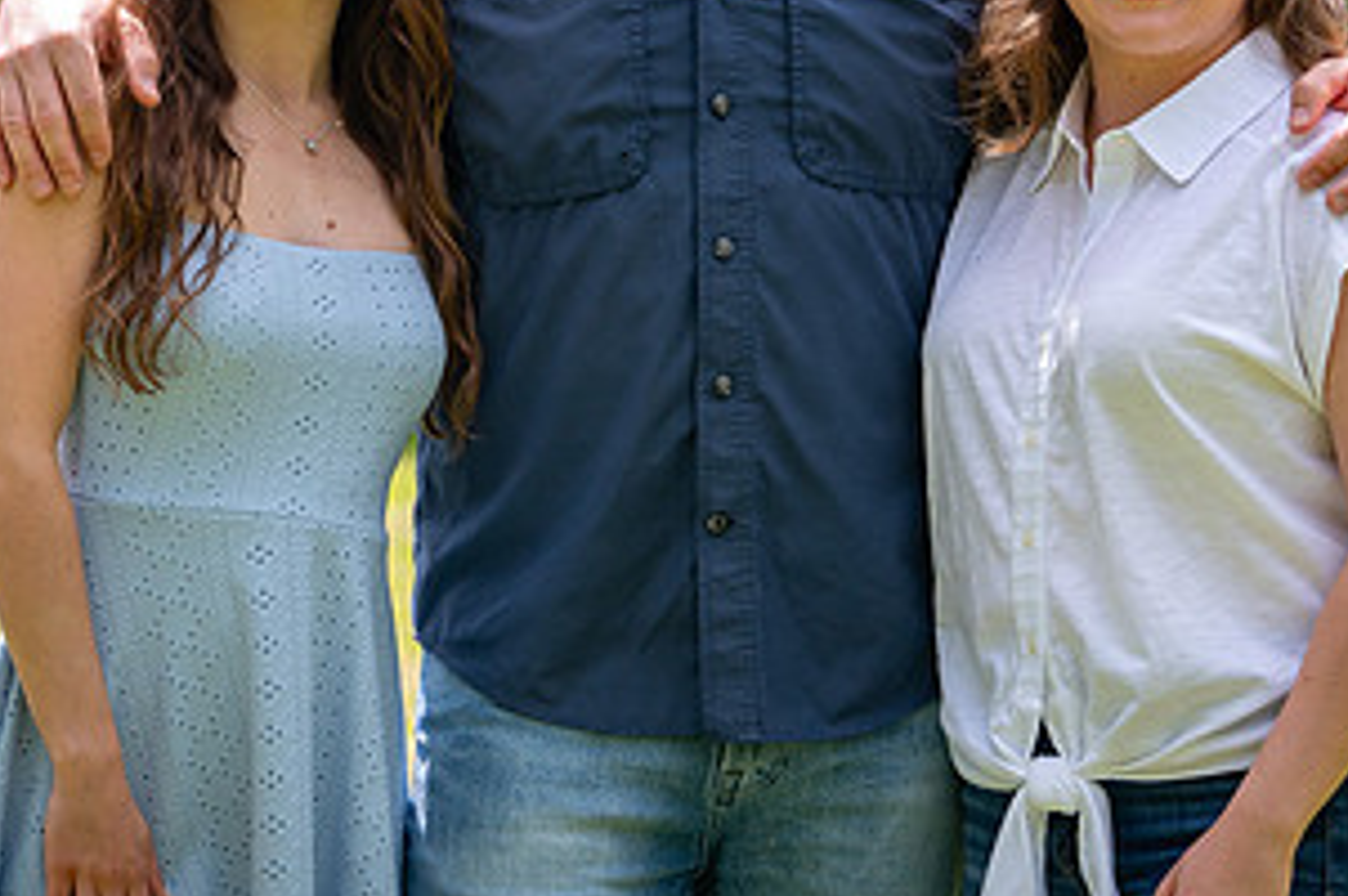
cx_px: 960
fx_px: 8715
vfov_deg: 5.9
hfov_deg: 8.8
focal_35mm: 233
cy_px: -60
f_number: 5
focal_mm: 102
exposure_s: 1/1600
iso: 400
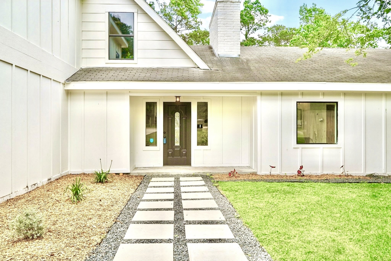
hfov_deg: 61.9
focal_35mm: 30
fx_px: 326
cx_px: 196
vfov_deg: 43.6
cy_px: 130
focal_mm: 30
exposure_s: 1/640
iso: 500
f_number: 8
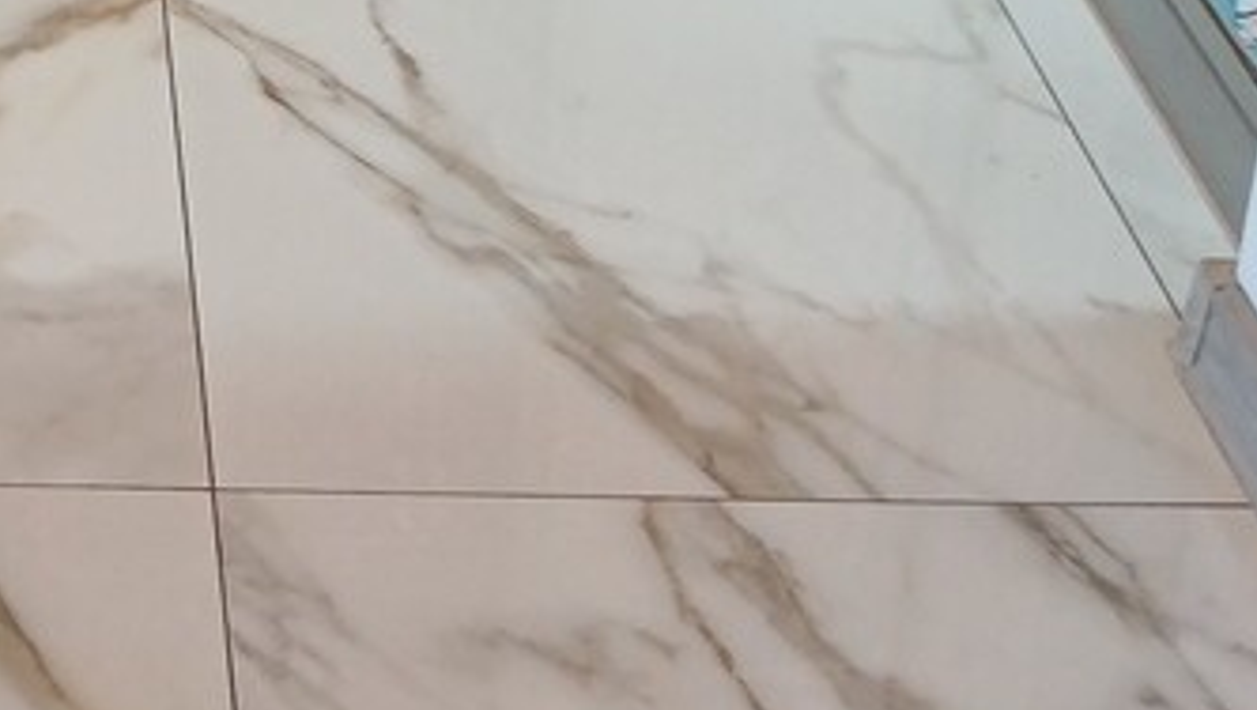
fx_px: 2902
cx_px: -8
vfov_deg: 12.2
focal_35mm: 87
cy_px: -767
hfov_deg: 23.4
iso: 200
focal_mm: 3.98
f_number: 1.8
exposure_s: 1/50
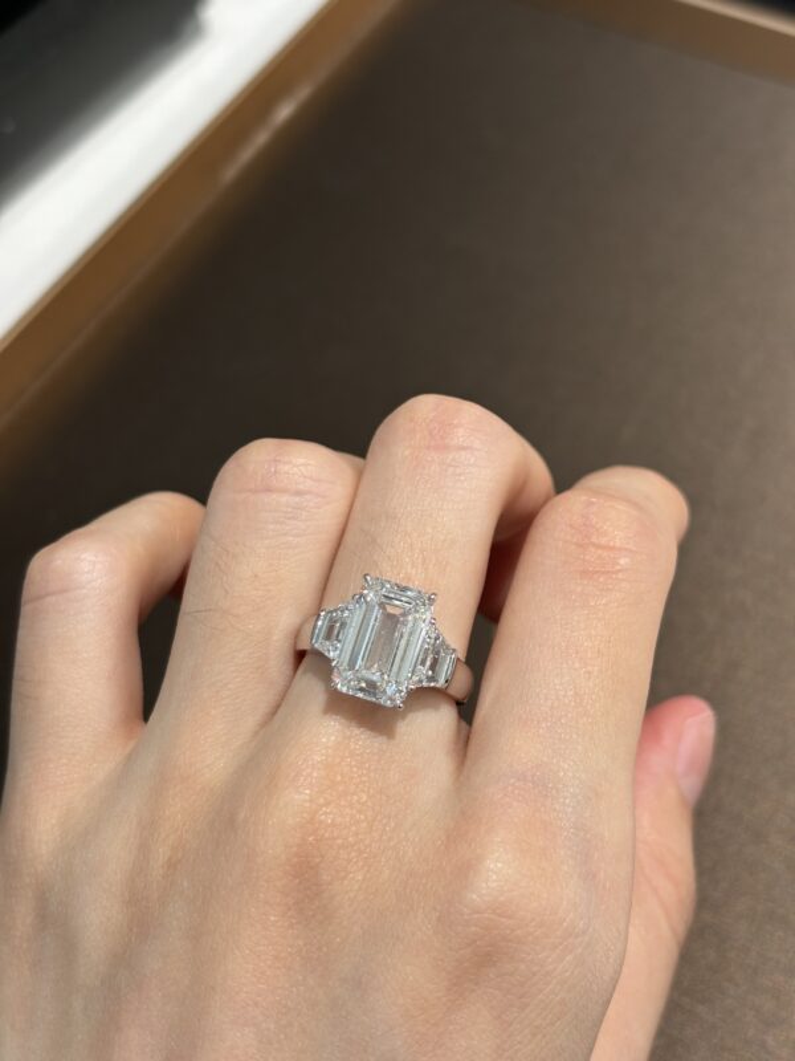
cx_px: 398
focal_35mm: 52
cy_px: 530
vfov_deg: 36.8
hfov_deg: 28.0
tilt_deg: -53.2
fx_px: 1592
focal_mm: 5.96
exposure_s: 1/100
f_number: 1.6
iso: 25
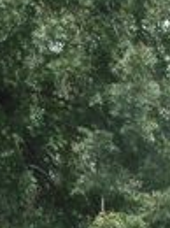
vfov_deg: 7.9
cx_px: 44
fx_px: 1636
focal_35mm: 249
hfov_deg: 5.9
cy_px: 198
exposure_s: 1/125
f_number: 13
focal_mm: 28
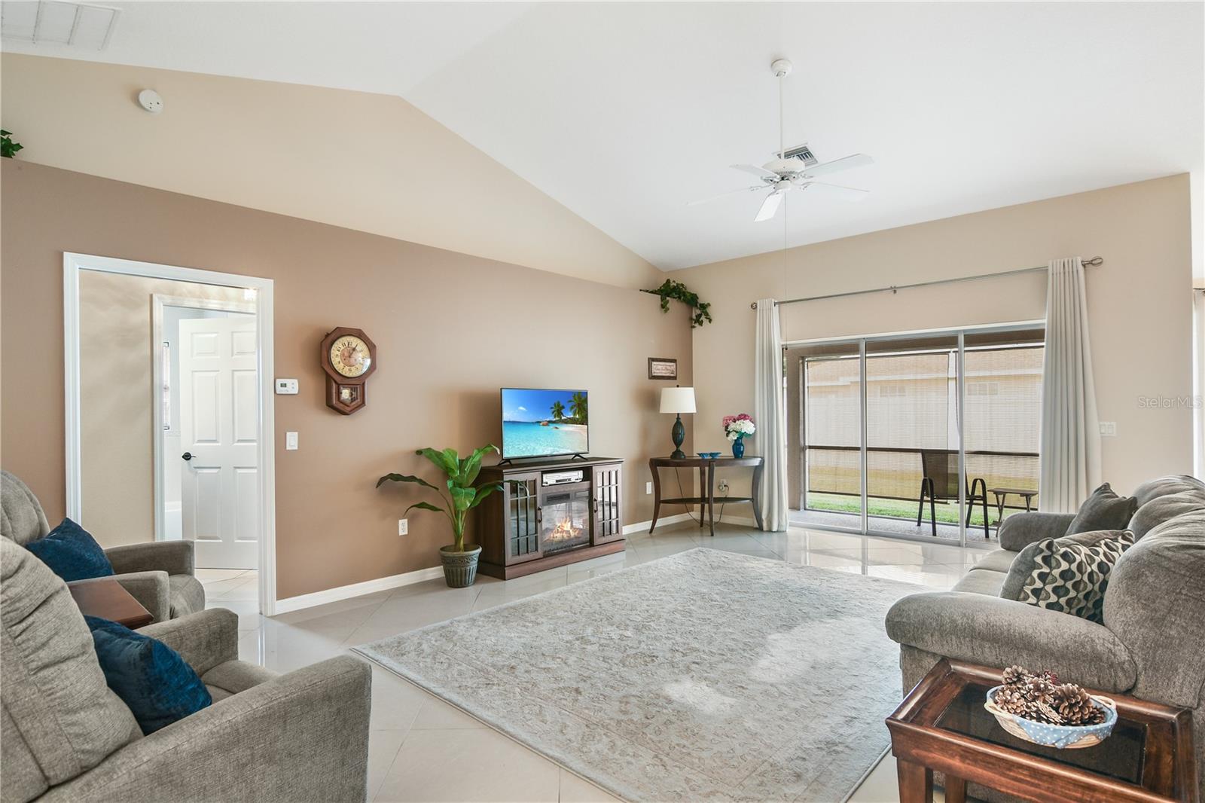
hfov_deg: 90.0
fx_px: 602
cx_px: 602
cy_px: 402
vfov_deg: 67.4
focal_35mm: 18
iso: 250
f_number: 6.3
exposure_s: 1/6
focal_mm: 12
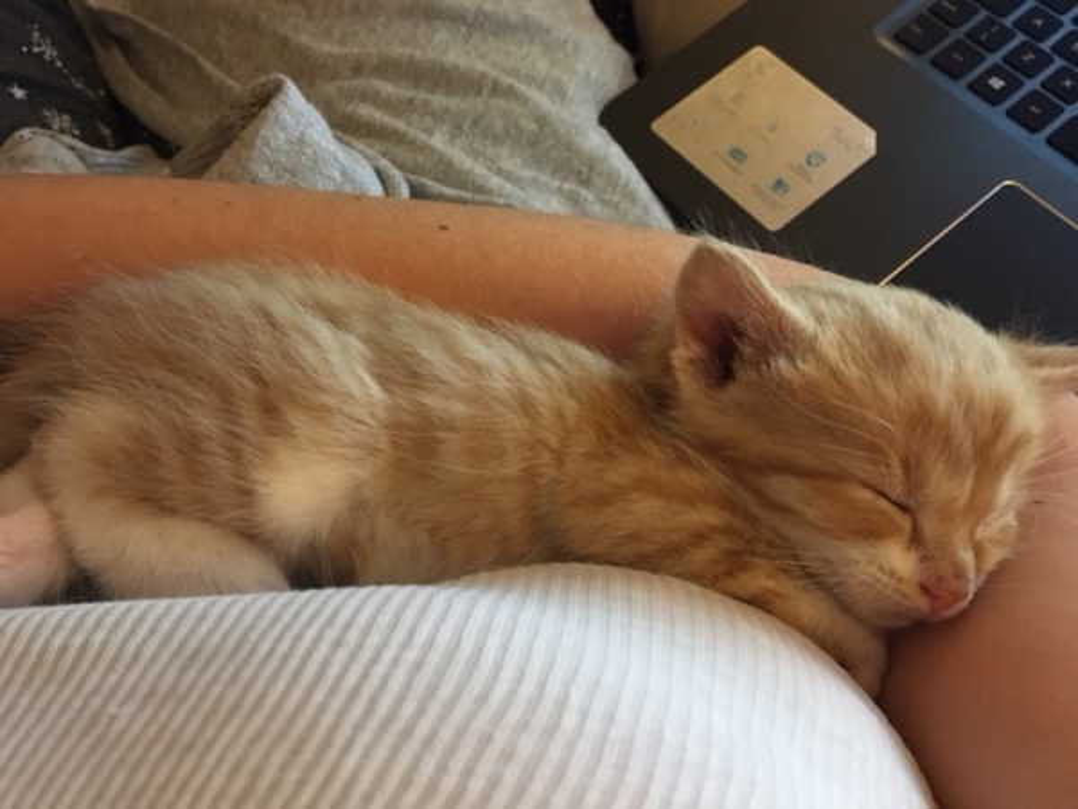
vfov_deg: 48.2
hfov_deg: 61.7
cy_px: 404
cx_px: 539
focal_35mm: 29
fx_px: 903
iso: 250
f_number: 2.2
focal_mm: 4.15
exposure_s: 1/17
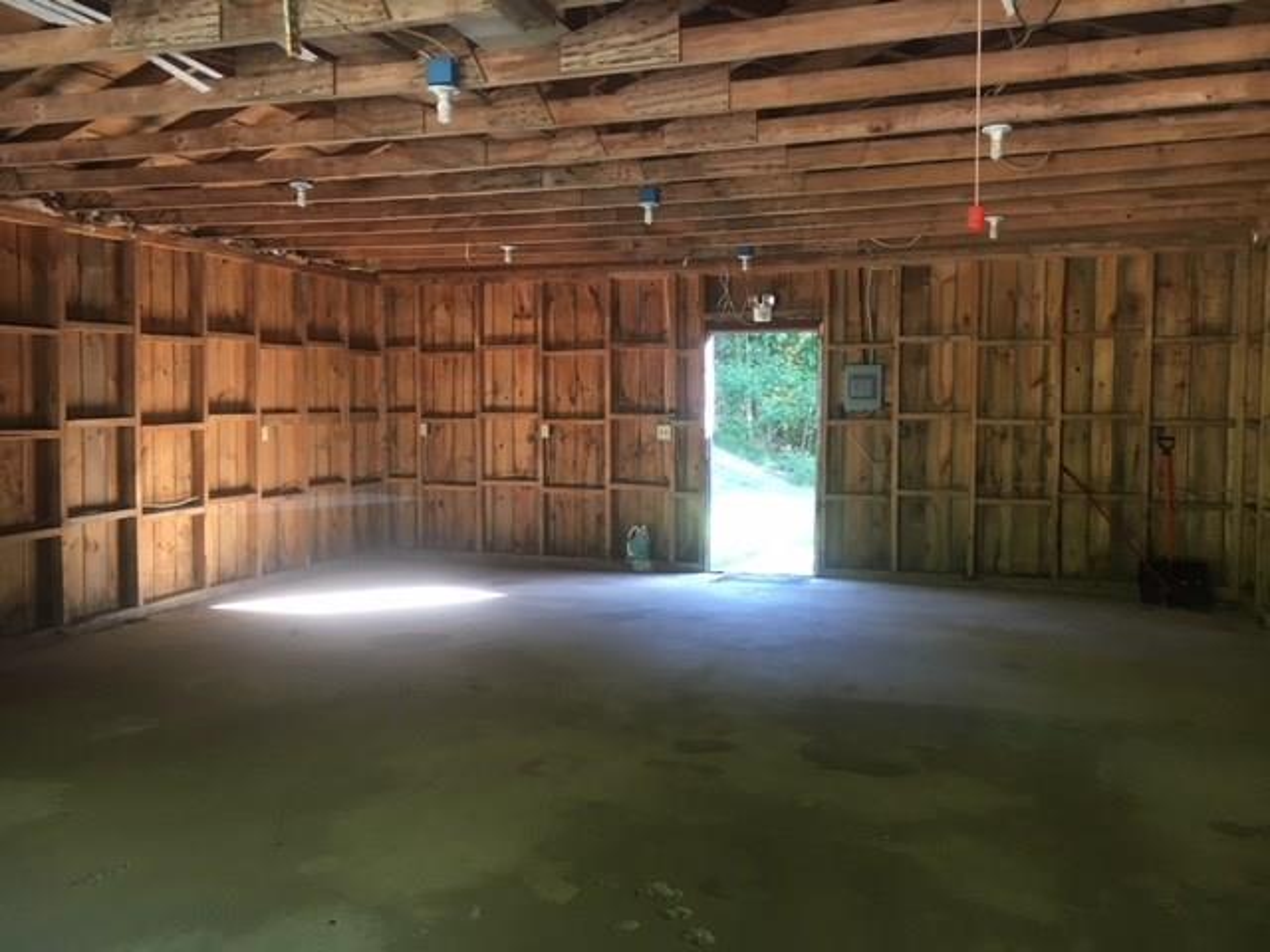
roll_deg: +0.6
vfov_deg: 48.2
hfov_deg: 61.7
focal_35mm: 29
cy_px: 476
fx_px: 1064
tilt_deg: -2.2
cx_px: 635
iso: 80
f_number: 2.2
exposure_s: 1/30
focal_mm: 4.15
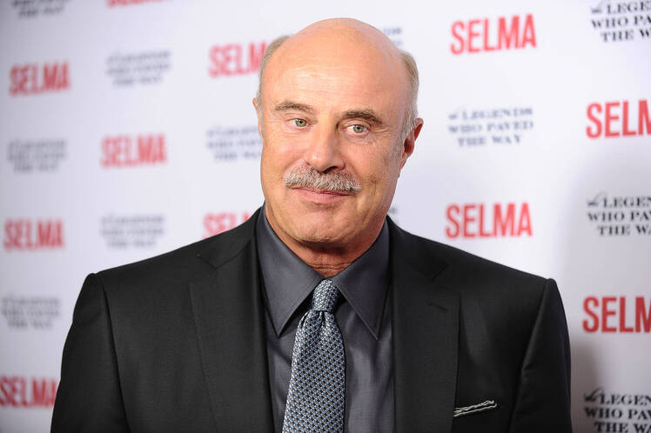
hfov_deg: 18.6
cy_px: 216
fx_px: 1988
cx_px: 326
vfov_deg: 12.4
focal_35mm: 110
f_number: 2.8
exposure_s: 1/400
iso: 2000
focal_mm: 110
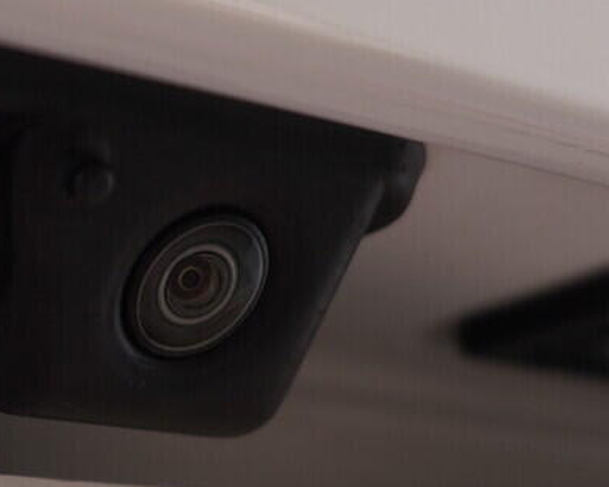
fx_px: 2272
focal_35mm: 126
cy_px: 276
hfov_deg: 15.0
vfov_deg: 12.2
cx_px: -19
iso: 125
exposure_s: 1/60
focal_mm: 24
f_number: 4
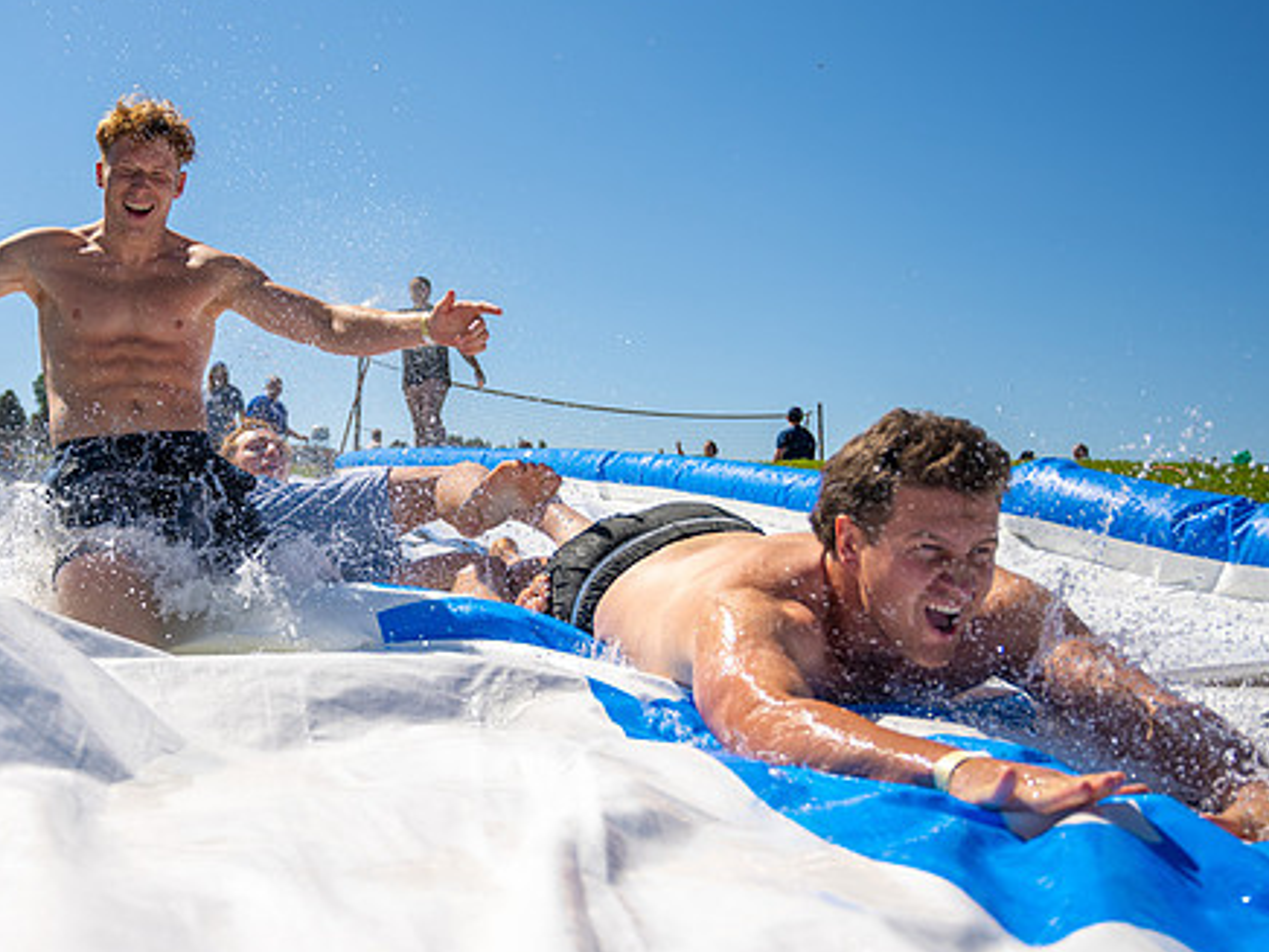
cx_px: 327
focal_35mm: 44
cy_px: 380
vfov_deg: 32.8
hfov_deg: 41.7
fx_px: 1613
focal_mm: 29.5
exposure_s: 1/1600
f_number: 4
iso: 100
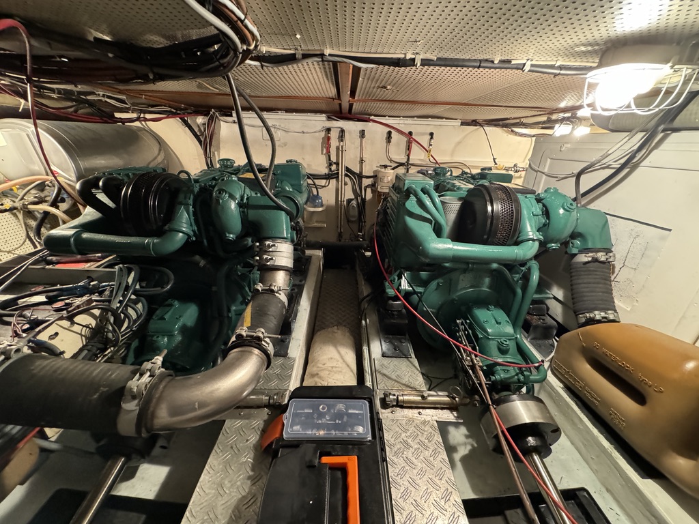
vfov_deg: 85.7
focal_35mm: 14
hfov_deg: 102.1
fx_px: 283
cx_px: 350
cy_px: 262
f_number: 2.2
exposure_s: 1/50
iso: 1000
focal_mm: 2.22
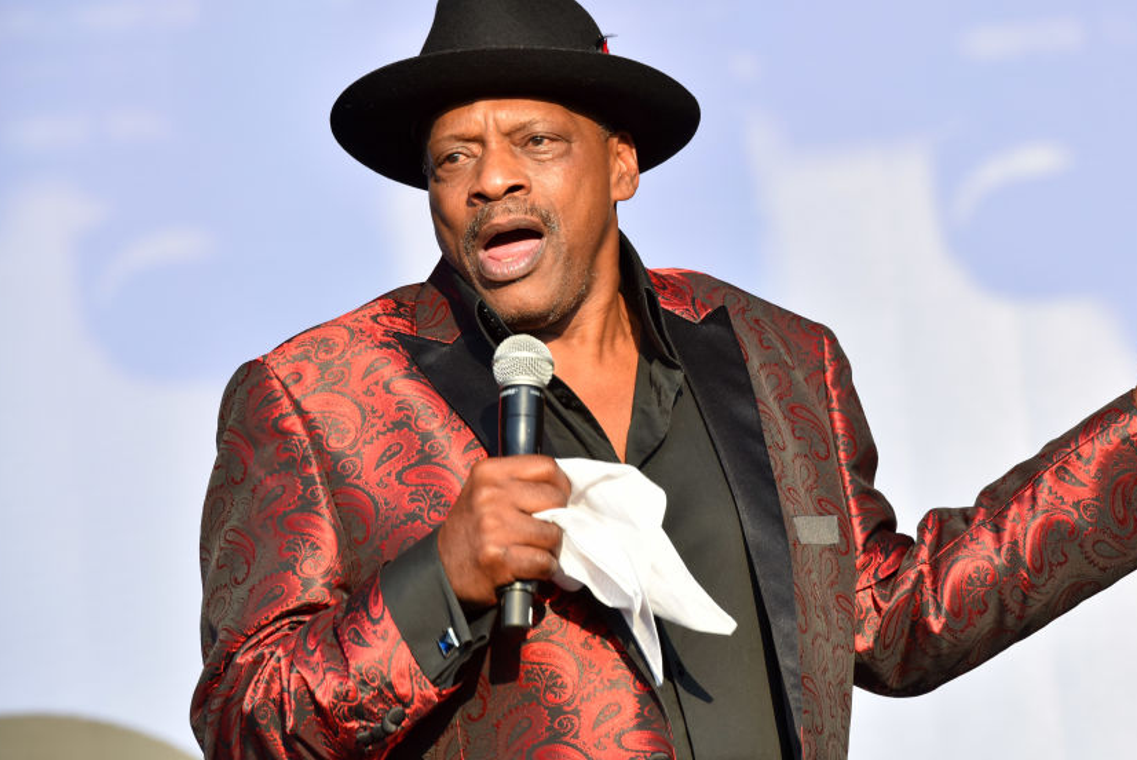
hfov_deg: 8.3
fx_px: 7838
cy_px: 383
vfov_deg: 5.6
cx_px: 695
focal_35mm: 248
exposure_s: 1/320
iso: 500
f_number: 10
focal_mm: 200
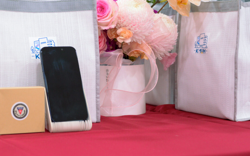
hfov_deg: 21.6
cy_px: 41
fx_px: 654
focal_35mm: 96
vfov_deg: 13.6
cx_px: 94
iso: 1800
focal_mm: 68
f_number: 4.8
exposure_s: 1/125
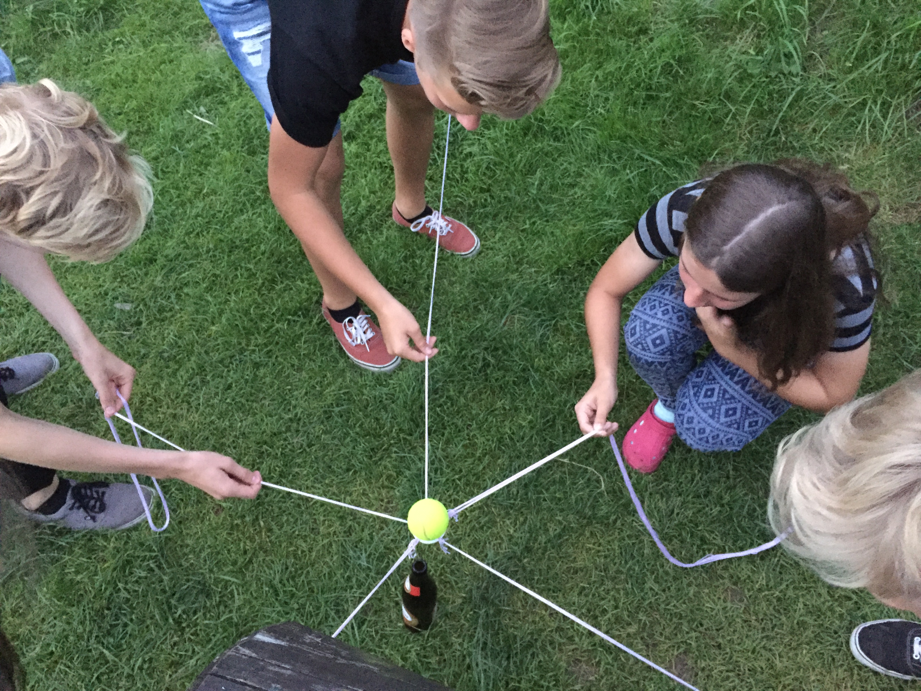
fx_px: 772
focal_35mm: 29
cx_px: 460
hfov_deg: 61.7
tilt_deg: -50.8
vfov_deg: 48.2
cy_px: 346
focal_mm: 4.15
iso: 500
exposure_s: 1/17
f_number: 2.2
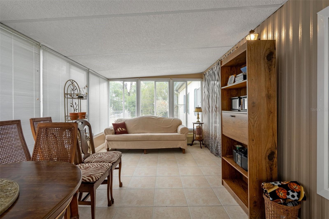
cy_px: 110
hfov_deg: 93.3
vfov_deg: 70.4
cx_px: 164
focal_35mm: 17
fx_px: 155
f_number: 8
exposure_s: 1/160
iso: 400
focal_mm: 17
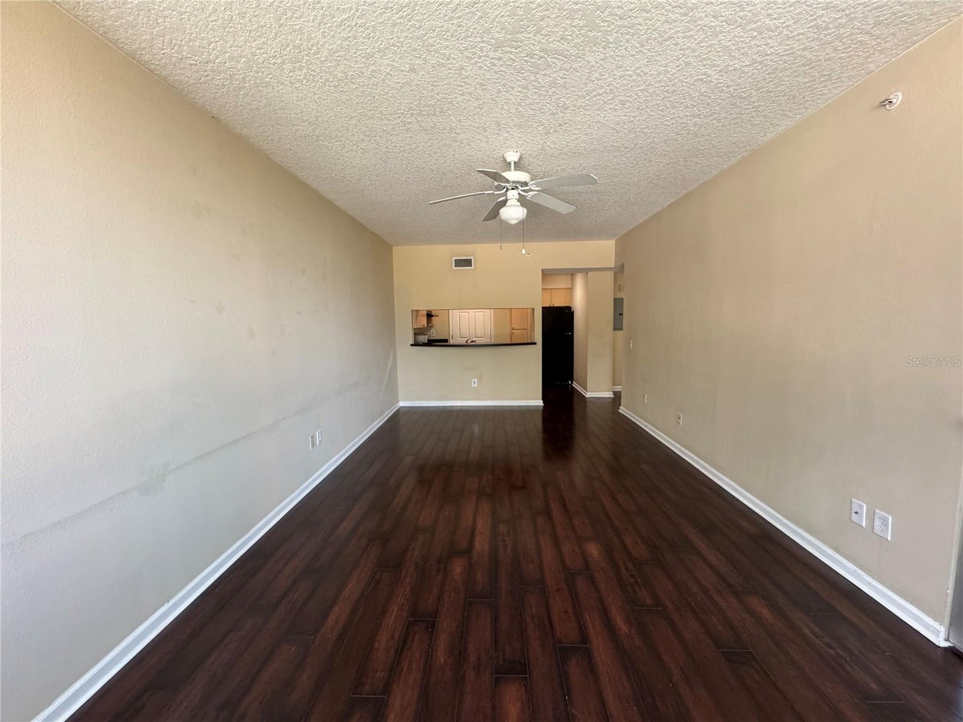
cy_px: 361
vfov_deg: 85.7
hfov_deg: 102.1
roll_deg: +0.8
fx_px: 389
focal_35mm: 14
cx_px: 482
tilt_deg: -6.3
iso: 320
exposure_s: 1/60
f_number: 2.2
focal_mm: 2.22
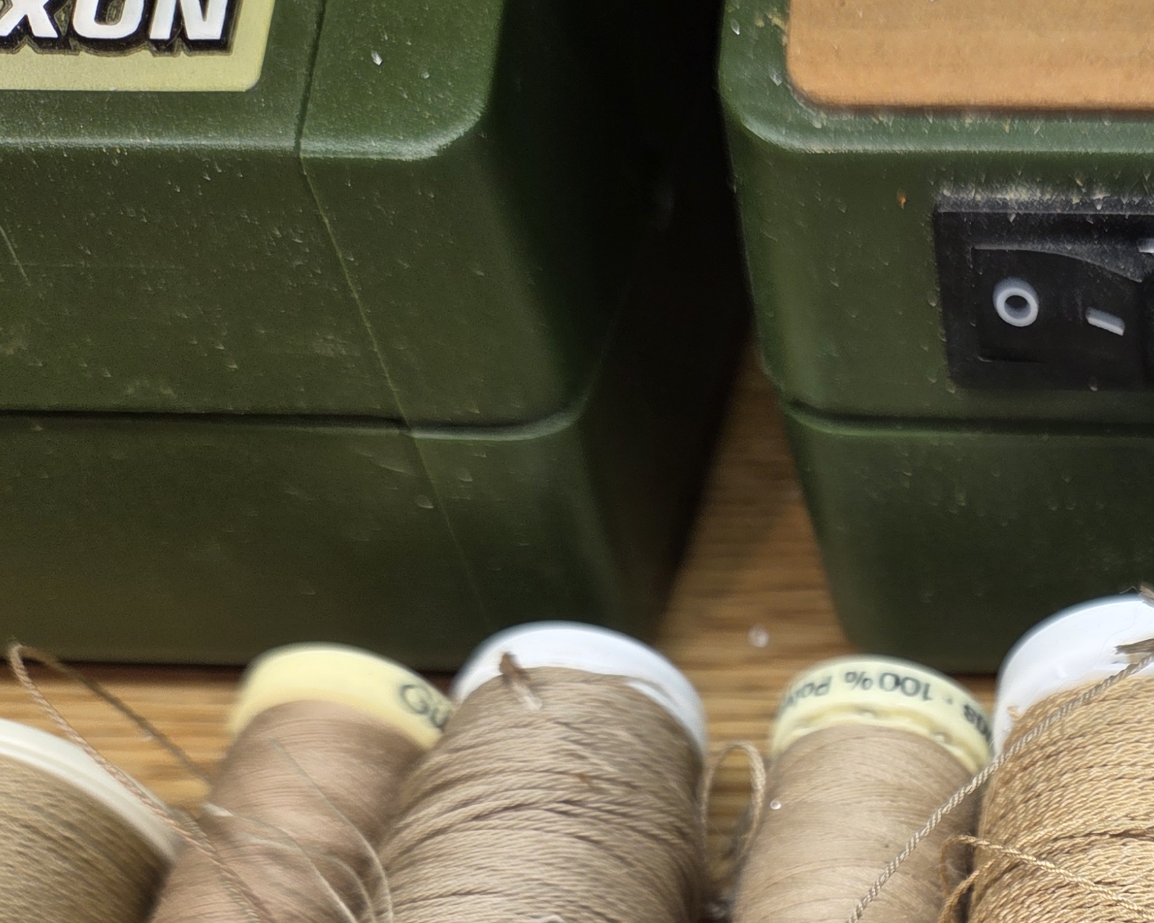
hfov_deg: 33.1
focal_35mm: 51
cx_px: 1200
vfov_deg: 27.6
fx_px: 1742
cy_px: 963
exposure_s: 1/100
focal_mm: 5.4
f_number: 1.8
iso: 40
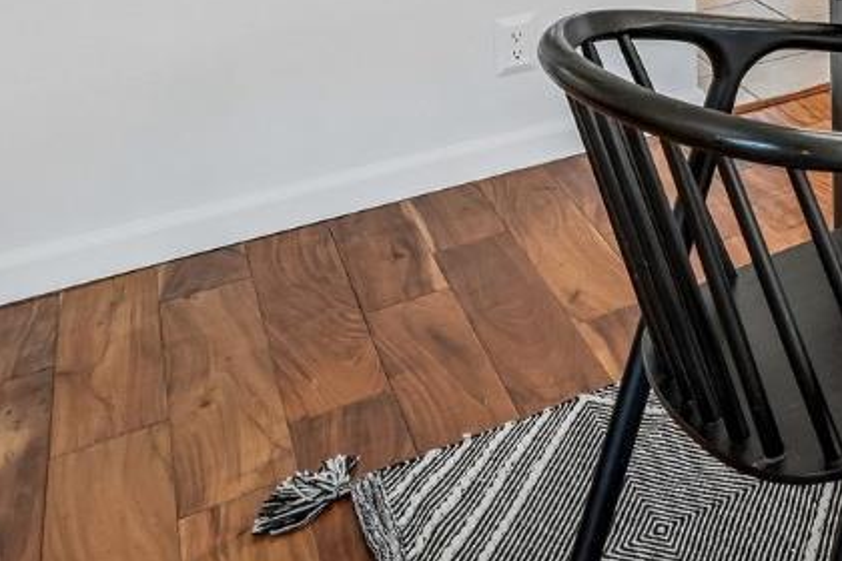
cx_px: 1341
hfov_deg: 25.8
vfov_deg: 21.2
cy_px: -358
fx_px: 1169
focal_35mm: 50
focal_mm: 14
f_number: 8
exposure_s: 1/40
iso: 640
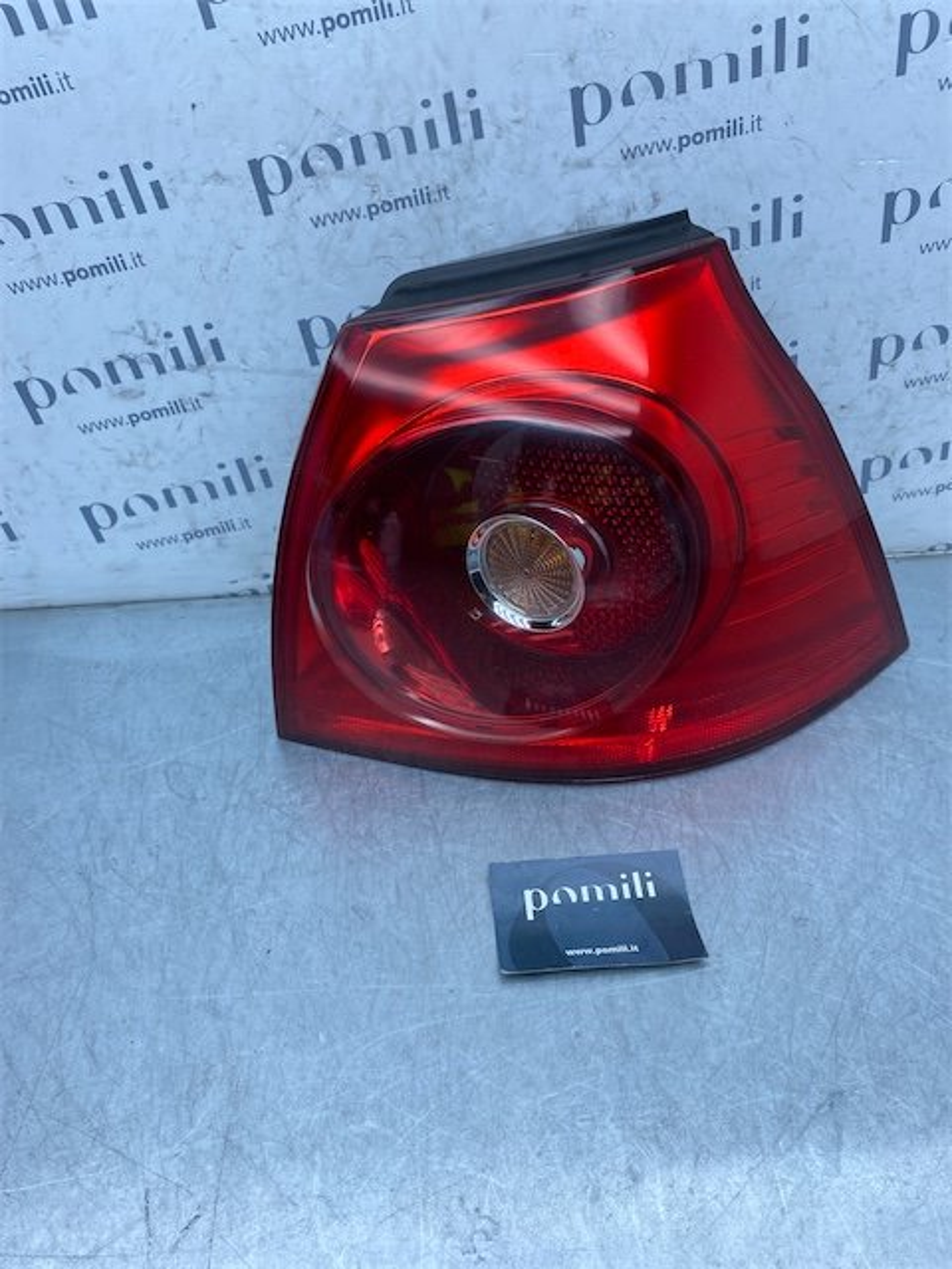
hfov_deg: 53.1
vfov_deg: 67.3
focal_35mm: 26
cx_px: 476
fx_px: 953
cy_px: 634
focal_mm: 4.25
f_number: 1.8
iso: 32
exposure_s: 1/757
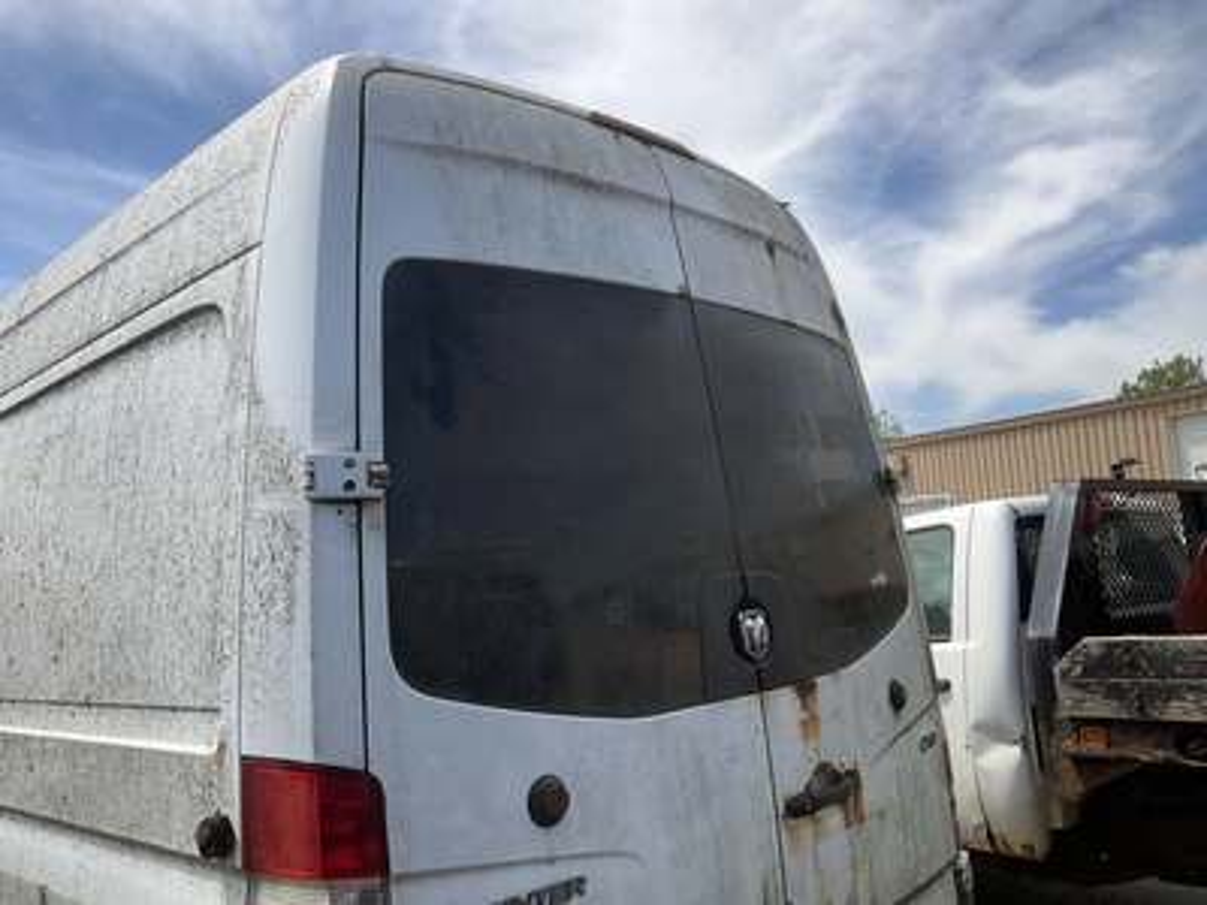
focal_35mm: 29
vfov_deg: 48.2
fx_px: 1011
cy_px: 452
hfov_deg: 61.7
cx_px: 604
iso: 25
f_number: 1.8
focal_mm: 3
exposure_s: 1/1377
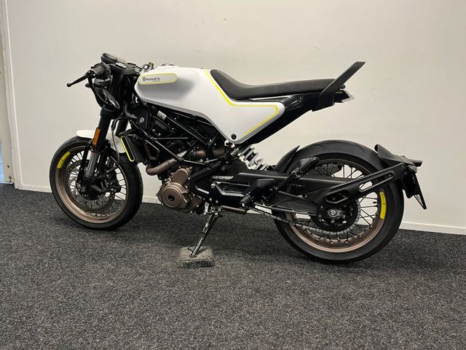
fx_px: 350
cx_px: 233
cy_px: 175
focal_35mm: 26
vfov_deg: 53.1
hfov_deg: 67.3
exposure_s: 1/50
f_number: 1.6
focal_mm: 5.1
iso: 125
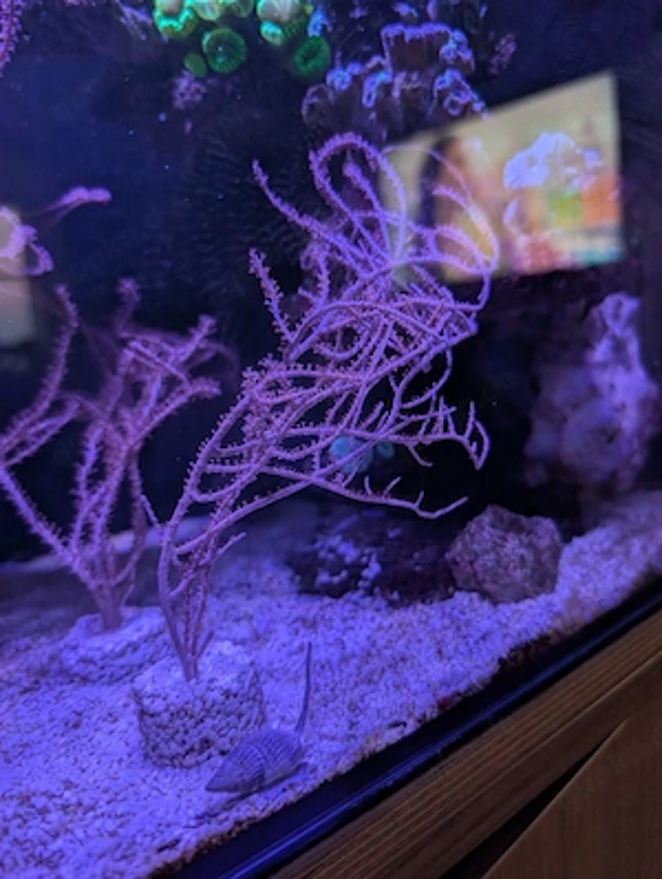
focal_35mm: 24
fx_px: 610
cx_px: 331
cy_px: 440
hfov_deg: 57.0
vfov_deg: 71.5
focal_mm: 6.9
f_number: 1.68
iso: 450
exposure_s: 1/100
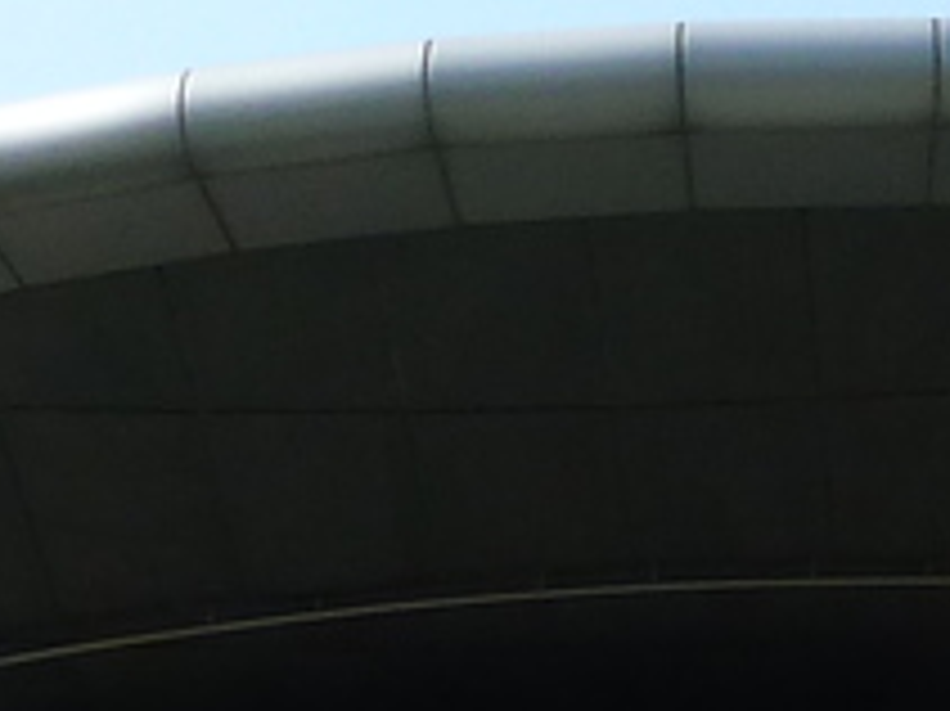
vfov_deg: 6.9
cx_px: 846
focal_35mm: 190
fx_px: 5211
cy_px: 2228
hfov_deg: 10.4
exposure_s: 1/320
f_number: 4
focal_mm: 4.1
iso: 80
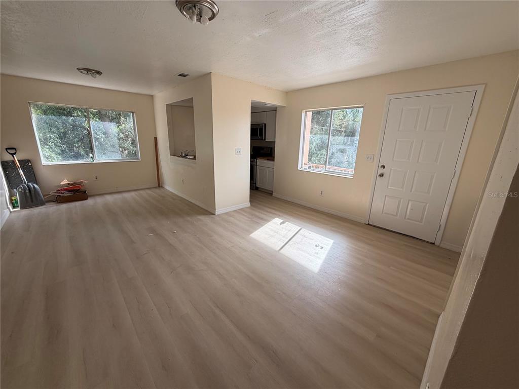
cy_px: 194
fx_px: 210
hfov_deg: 102.1
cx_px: 260
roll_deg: -1.6
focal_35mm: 14
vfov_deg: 85.7
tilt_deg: -15.3
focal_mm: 2.22
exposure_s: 1/212
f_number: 2.2
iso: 50
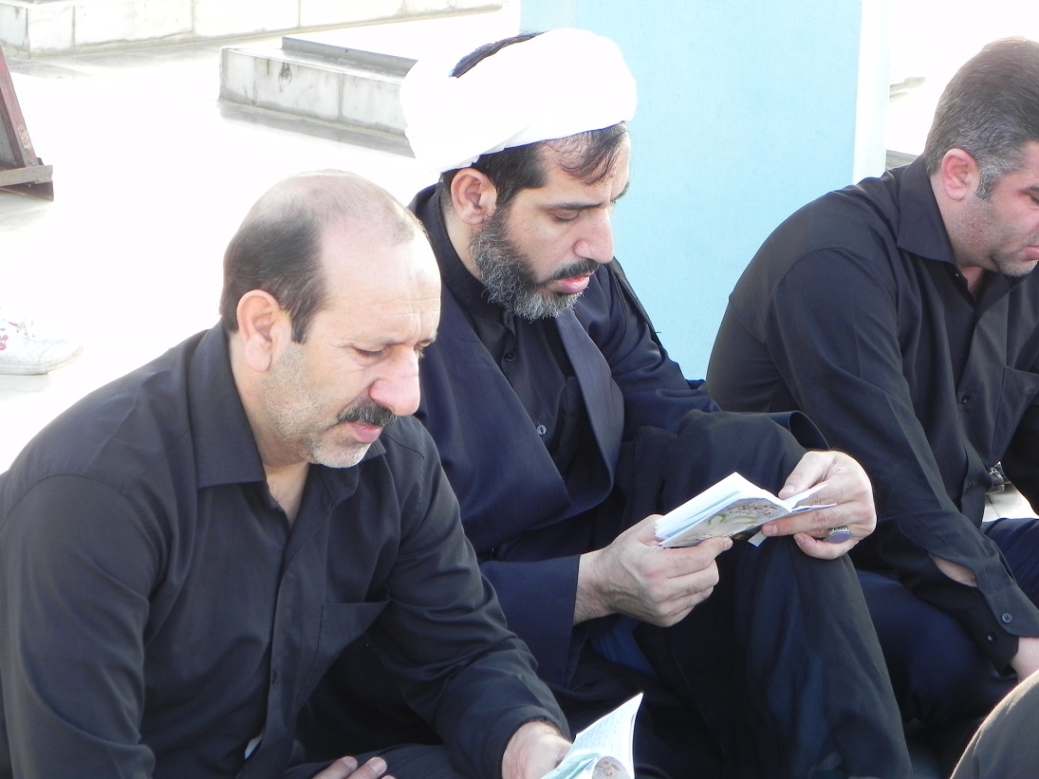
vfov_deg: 12.7
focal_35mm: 117
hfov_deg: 16.8
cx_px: 520
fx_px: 3511
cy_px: 390
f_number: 4
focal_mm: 20.8
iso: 160
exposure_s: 1/55.8
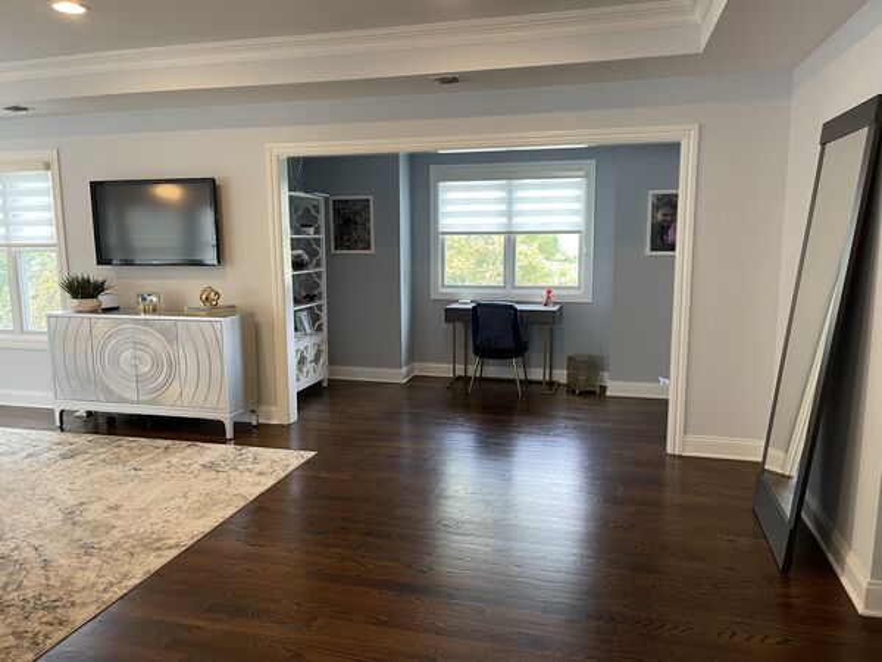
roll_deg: -0.4
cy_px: 331
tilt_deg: -8.8
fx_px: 662
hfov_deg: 67.3
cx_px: 441
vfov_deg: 53.1
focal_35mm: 26
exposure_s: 1/60
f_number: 1.6
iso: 125
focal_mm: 5.1
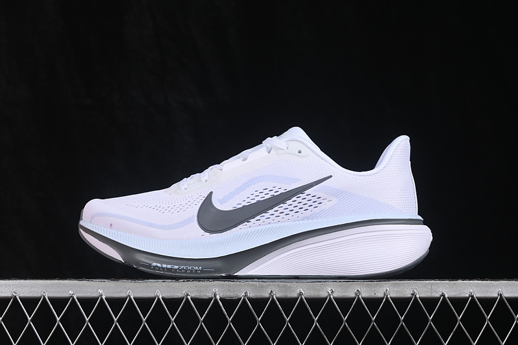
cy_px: 172
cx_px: 259
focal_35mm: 75
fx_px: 1079
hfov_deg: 27.0
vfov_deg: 18.2
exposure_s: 1/80
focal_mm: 50
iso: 160
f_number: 8
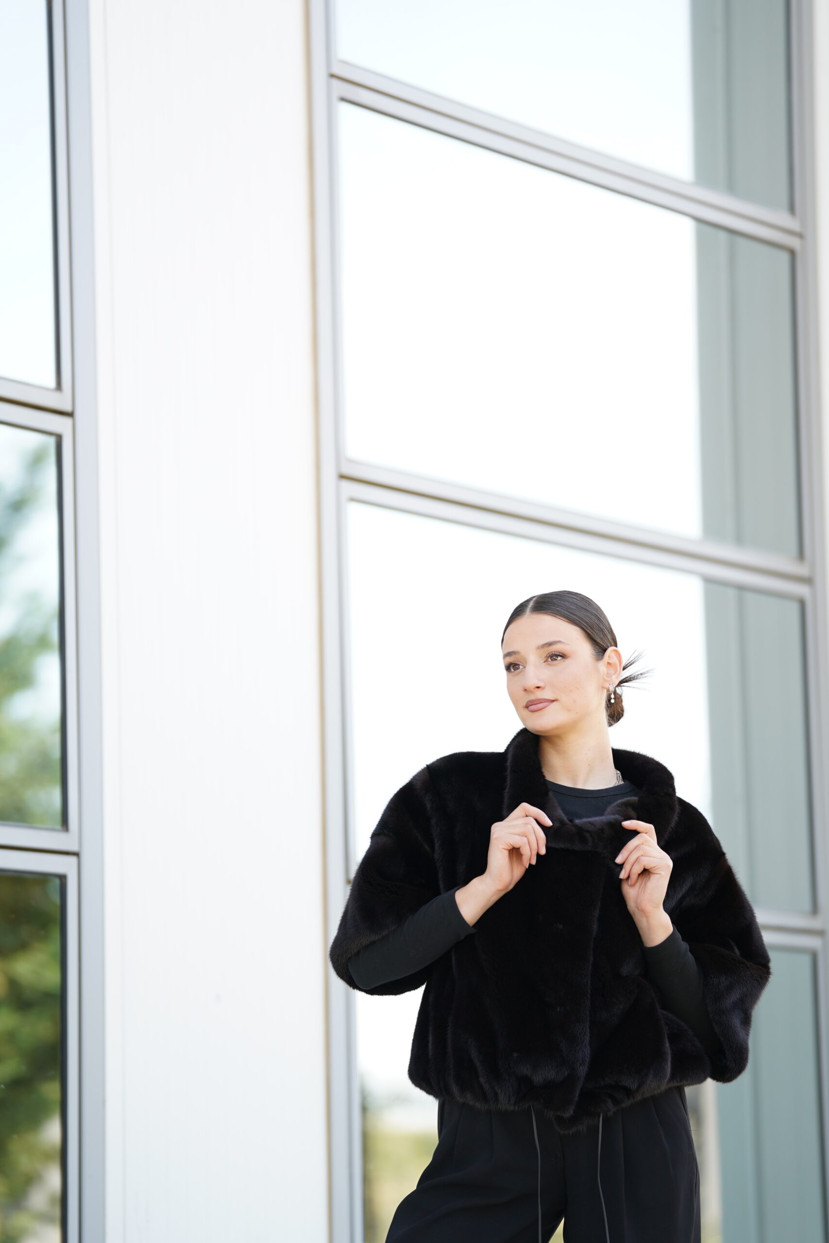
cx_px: 414
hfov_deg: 9.1
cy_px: 622
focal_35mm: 150
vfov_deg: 13.7
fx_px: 5180
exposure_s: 1/250
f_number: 2.8
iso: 160
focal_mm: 150
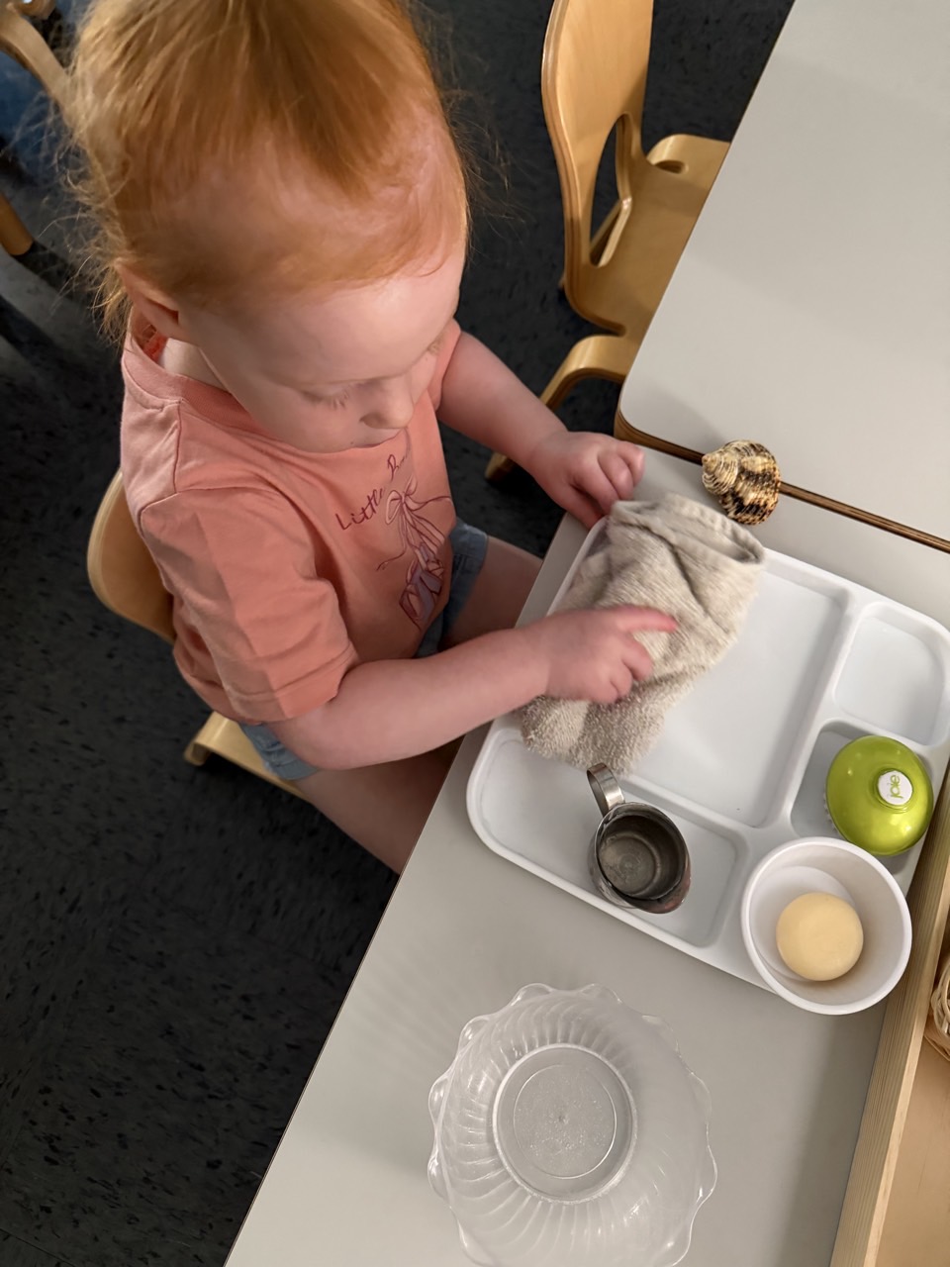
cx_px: 475
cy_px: 634
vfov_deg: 71.6
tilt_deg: -70.2
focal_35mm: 24
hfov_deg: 56.8
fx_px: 878
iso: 800
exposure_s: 1/46
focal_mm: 6.76
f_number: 1.78
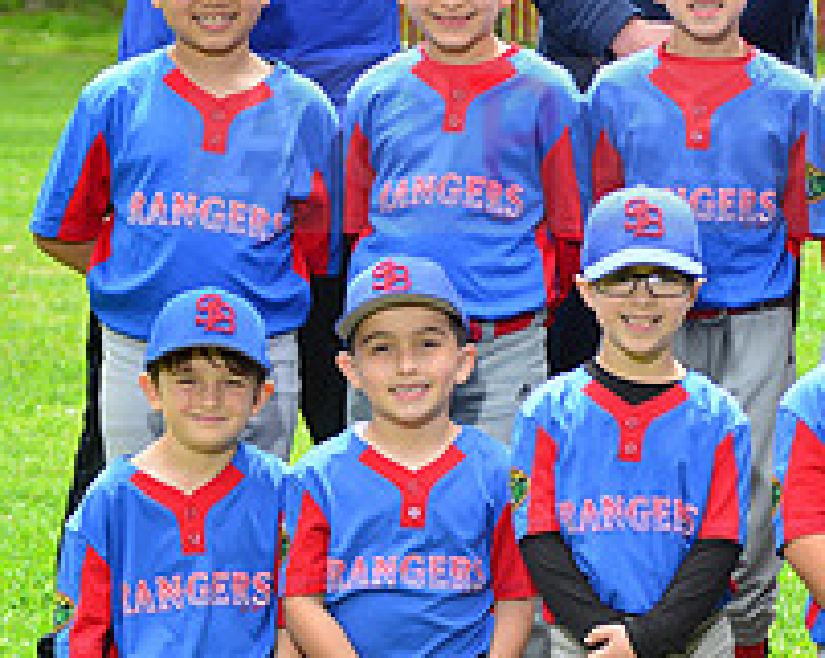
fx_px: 5266
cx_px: 874
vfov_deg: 7.1
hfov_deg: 8.9
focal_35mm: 216
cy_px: 112
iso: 200
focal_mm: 80
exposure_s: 1/200
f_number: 8
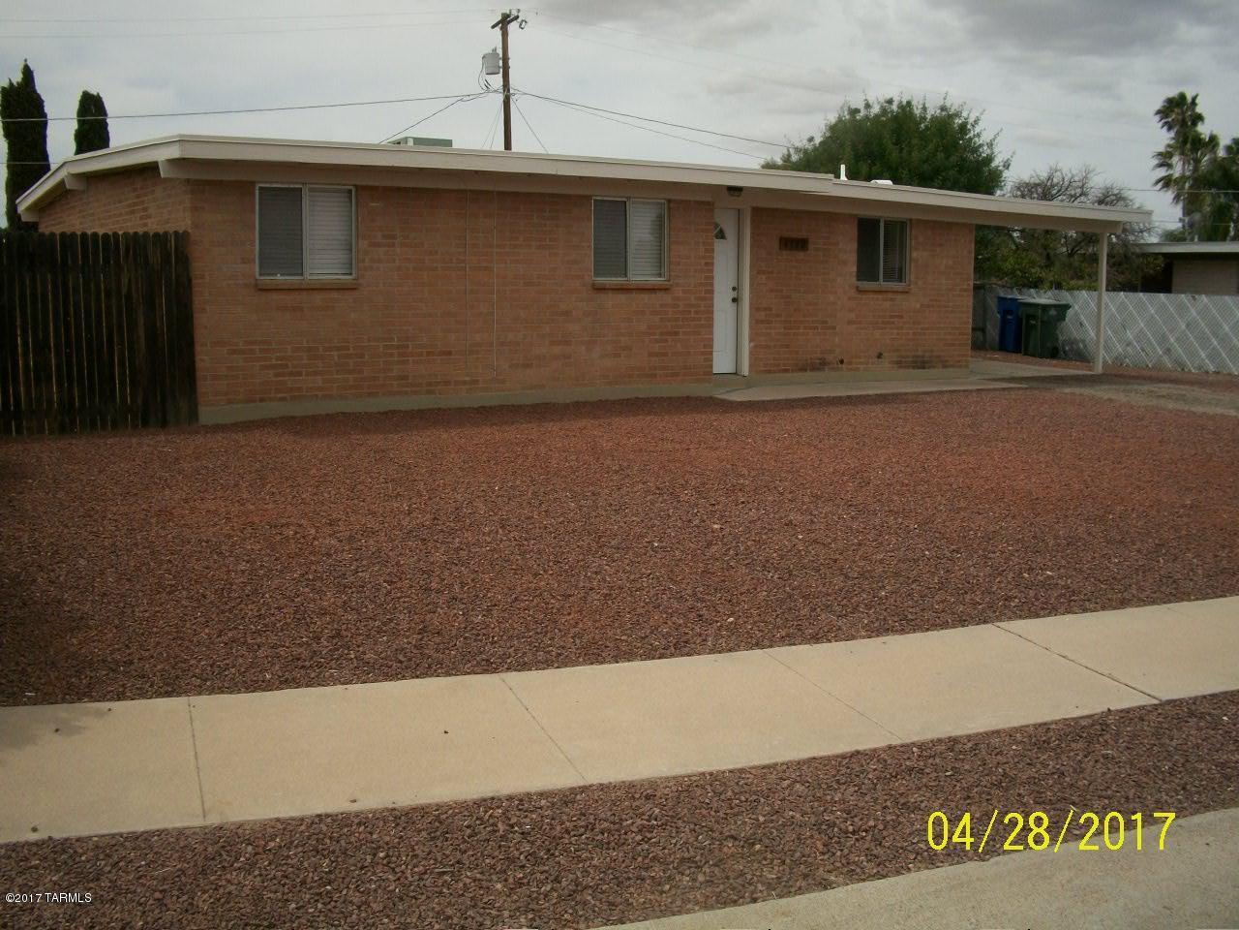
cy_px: 465
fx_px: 1253
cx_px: 620
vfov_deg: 40.7
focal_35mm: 35
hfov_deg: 52.6
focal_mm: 6.3
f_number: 5.6
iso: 80
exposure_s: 1/640
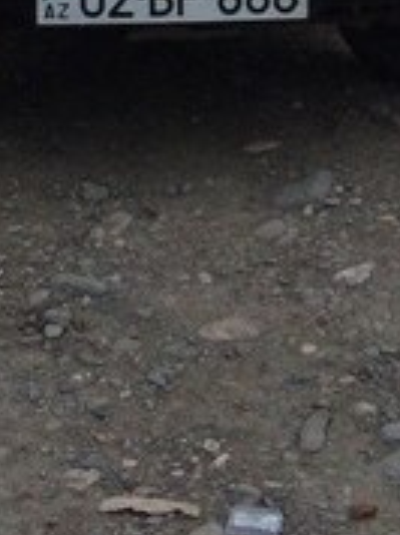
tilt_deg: -10.3
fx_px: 1251
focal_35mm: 81
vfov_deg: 21.8
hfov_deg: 18.2
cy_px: -162
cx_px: 168
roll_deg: -1.7
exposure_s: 1/33
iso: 320
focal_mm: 4.15
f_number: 2.2
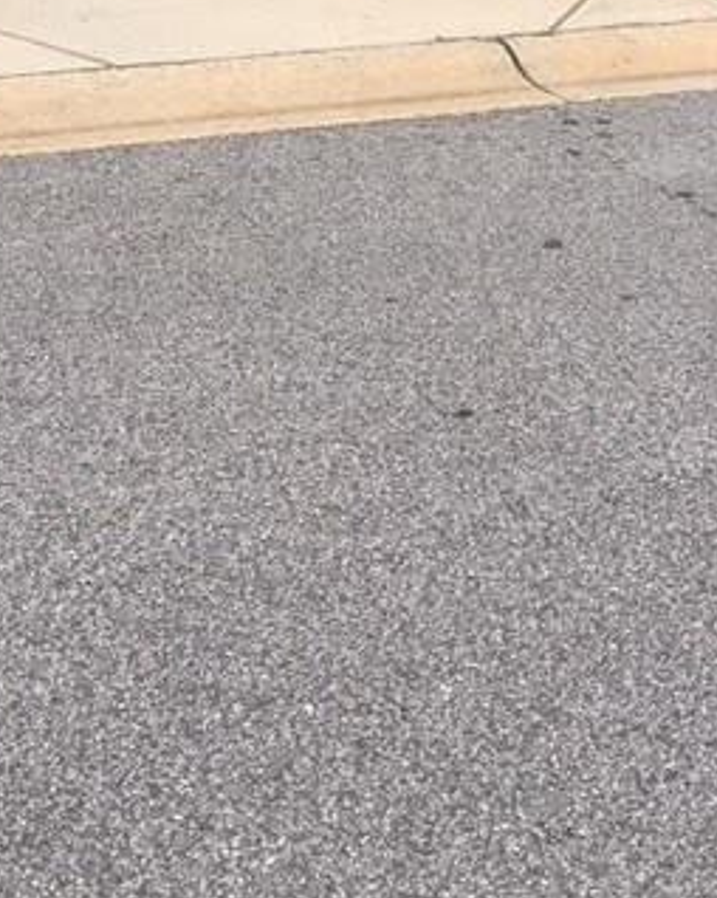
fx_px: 1513
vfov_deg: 31.5
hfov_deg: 26.6
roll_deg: +1.5
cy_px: 90
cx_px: 319
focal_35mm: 57
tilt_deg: -16.8
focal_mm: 4.15
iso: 25
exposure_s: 1/2747
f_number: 2.2
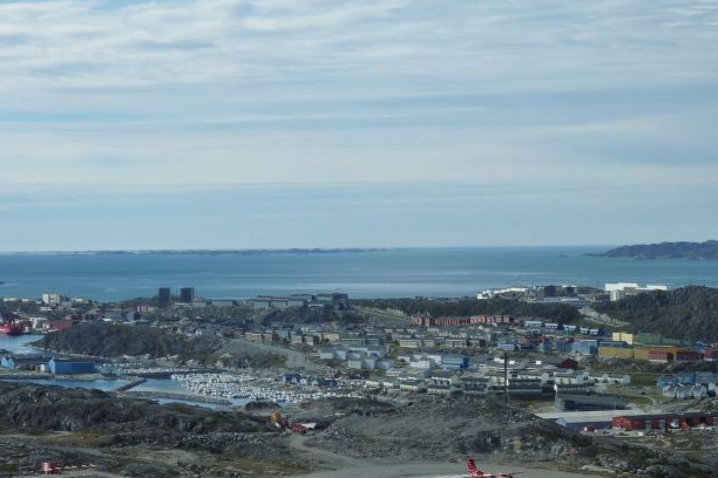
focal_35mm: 106
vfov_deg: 12.9
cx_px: 297
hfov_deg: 19.3
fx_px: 2114
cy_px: 254
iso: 125
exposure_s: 1/640
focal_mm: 12.8
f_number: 5.6
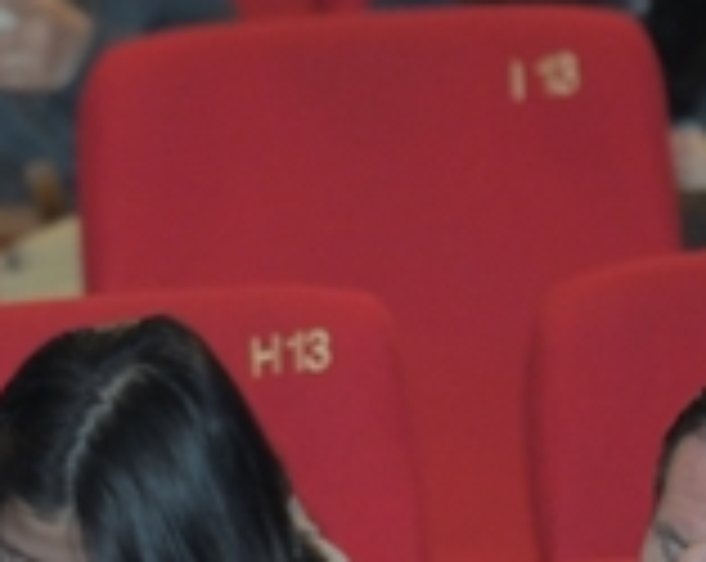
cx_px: -202
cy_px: 596
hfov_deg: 1.8
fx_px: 22483
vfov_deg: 1.4
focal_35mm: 1078
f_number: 2.8
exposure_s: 1/125
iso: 800
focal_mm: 200
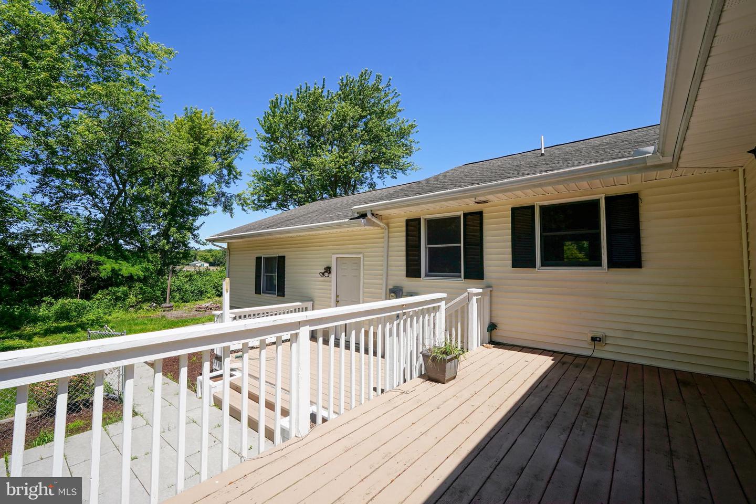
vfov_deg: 77.3
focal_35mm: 15
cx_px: 378
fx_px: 315
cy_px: 252
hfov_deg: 100.4
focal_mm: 10
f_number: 8
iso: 100
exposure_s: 1/250
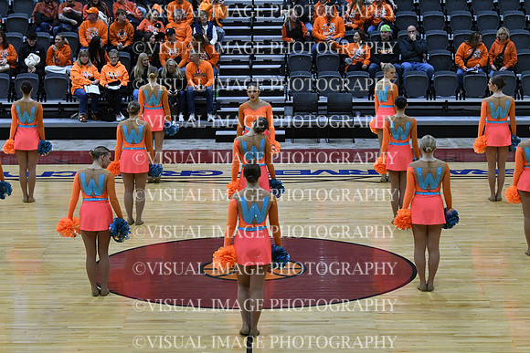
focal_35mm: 105
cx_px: 265
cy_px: 176
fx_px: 1546
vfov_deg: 13.0
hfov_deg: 19.5
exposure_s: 1/500
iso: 4000
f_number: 4
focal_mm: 70
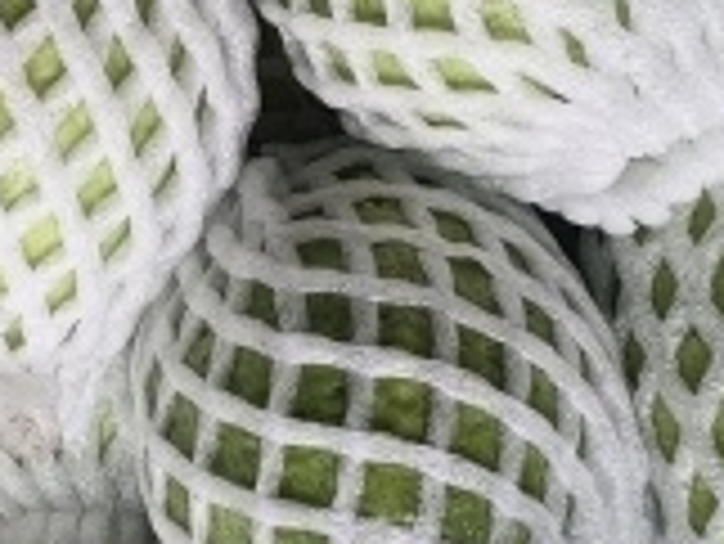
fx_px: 2700
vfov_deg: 11.5
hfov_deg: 15.2
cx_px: 126
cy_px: 301
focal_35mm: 129
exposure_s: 1/334
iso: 500
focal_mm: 4.84
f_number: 1.8
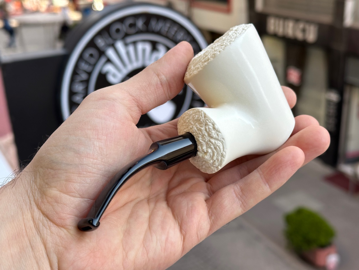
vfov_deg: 30.3
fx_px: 498
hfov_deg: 39.7
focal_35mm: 48
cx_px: 180
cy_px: 135
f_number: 1.78
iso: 64
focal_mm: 6.86
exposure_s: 1/390
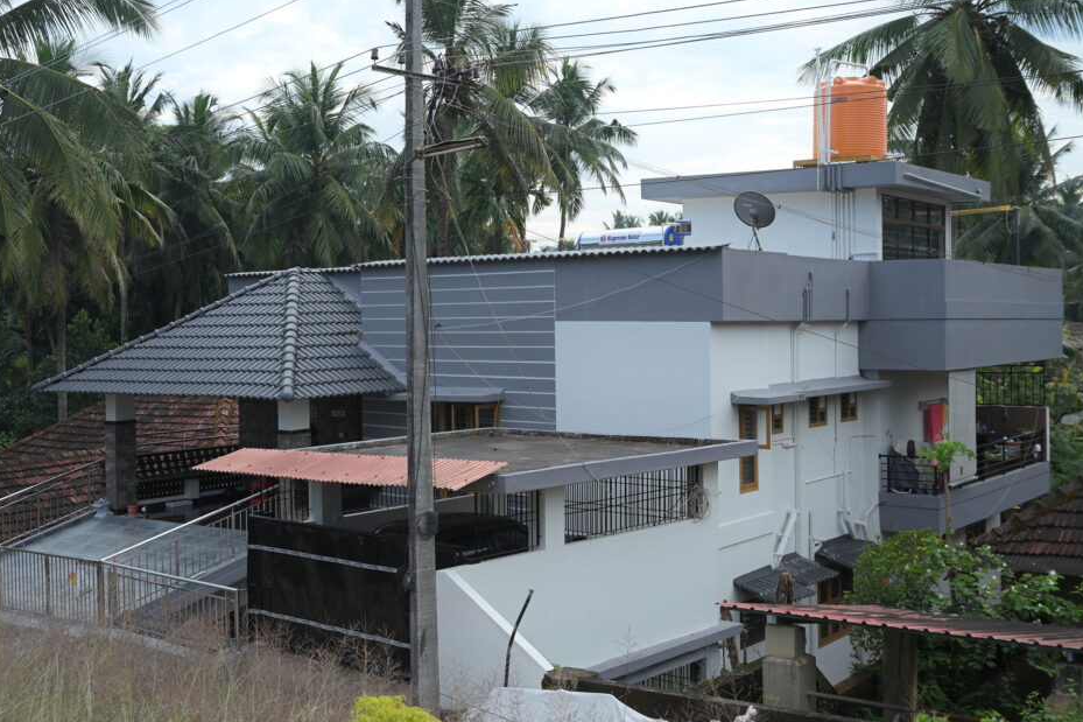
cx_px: 516
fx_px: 1293
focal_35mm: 43
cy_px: 337
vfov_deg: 31.2
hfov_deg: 45.4
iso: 125
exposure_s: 1/200
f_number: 5.6
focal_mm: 39
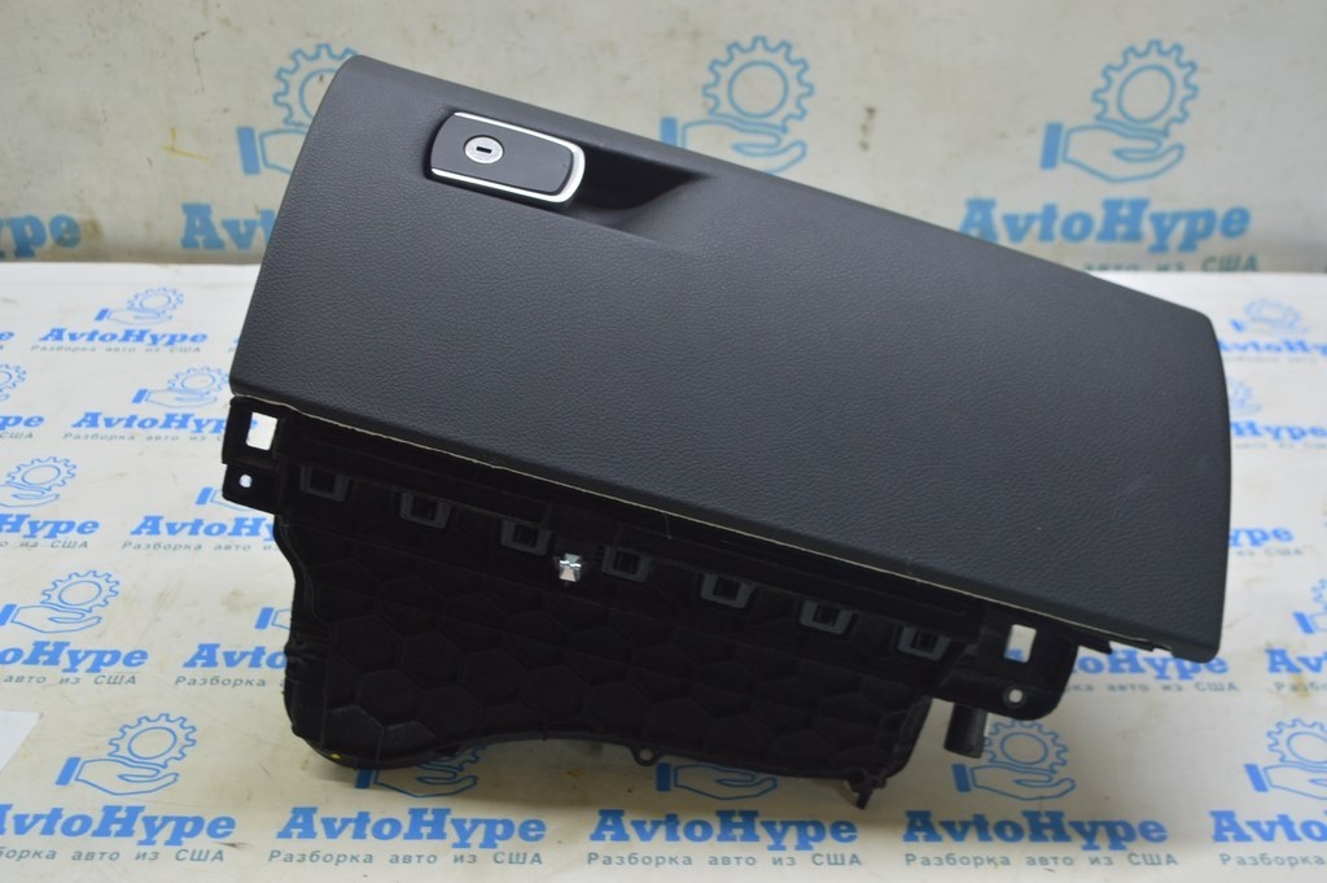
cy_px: 442
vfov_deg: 33.0
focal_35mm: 40
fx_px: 1492
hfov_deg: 48.0
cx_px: 664
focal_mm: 27
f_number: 5.6
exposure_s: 1/20
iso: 400
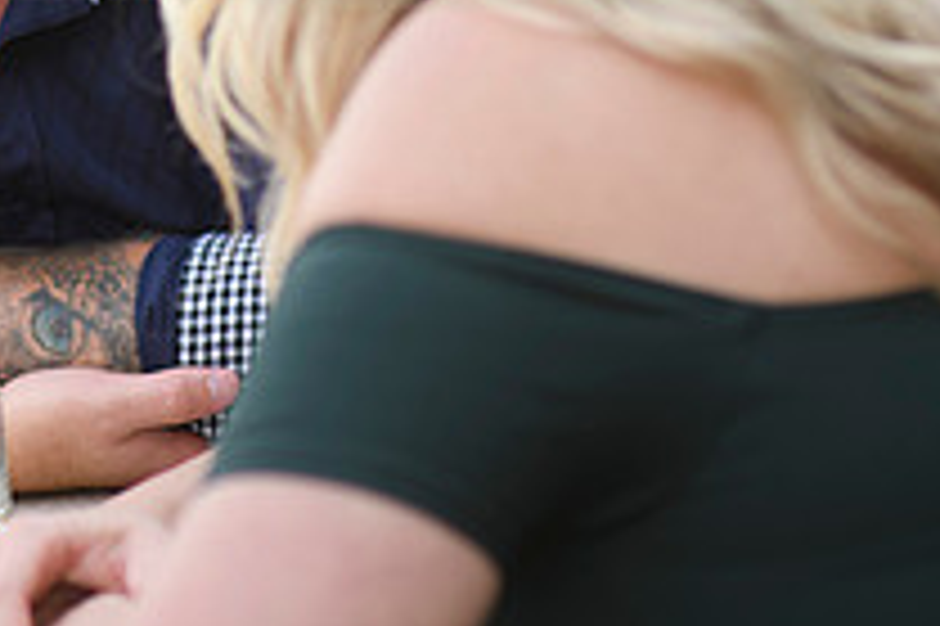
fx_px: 6157
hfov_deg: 8.7
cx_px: -9
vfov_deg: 5.8
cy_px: -61
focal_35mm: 236
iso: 31
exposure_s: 1/125
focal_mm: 85
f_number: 1.8
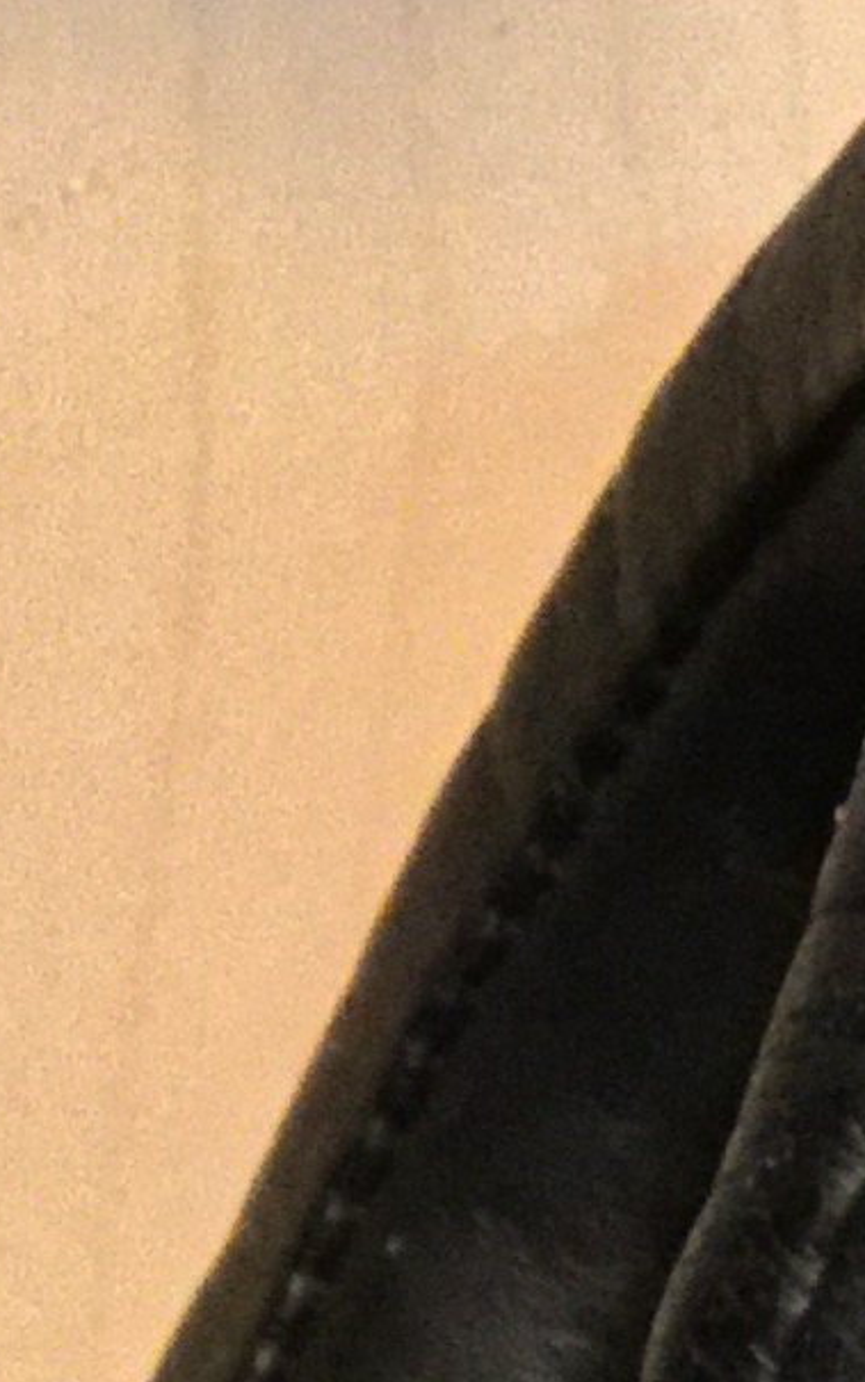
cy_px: 1293
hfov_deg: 7.4
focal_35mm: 177
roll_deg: -0.7
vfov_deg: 11.7
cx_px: -176
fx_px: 6673
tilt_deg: -3.8
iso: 400
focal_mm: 3.3
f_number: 2.4
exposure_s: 1/15
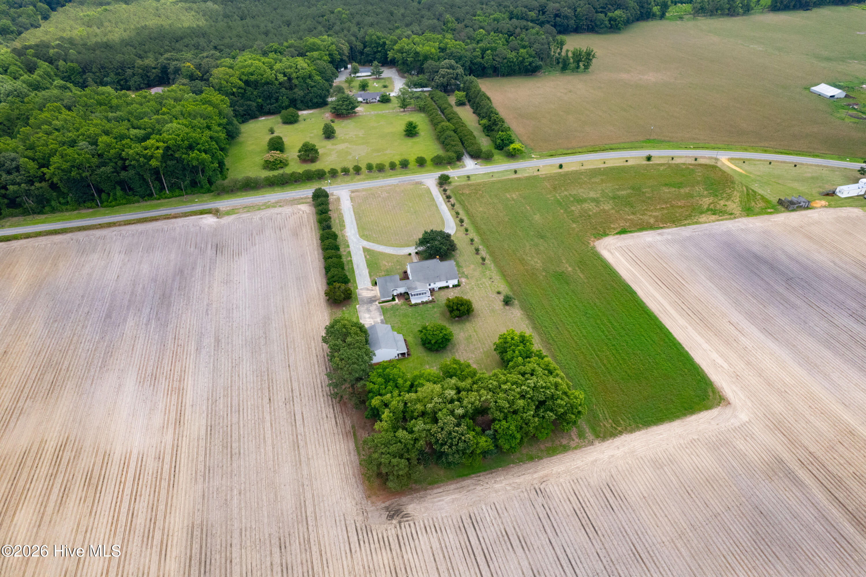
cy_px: 288
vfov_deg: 57.2
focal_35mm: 22
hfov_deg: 78.6
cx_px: 433
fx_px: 529
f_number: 2.8
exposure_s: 1/2000
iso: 200
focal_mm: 8.38
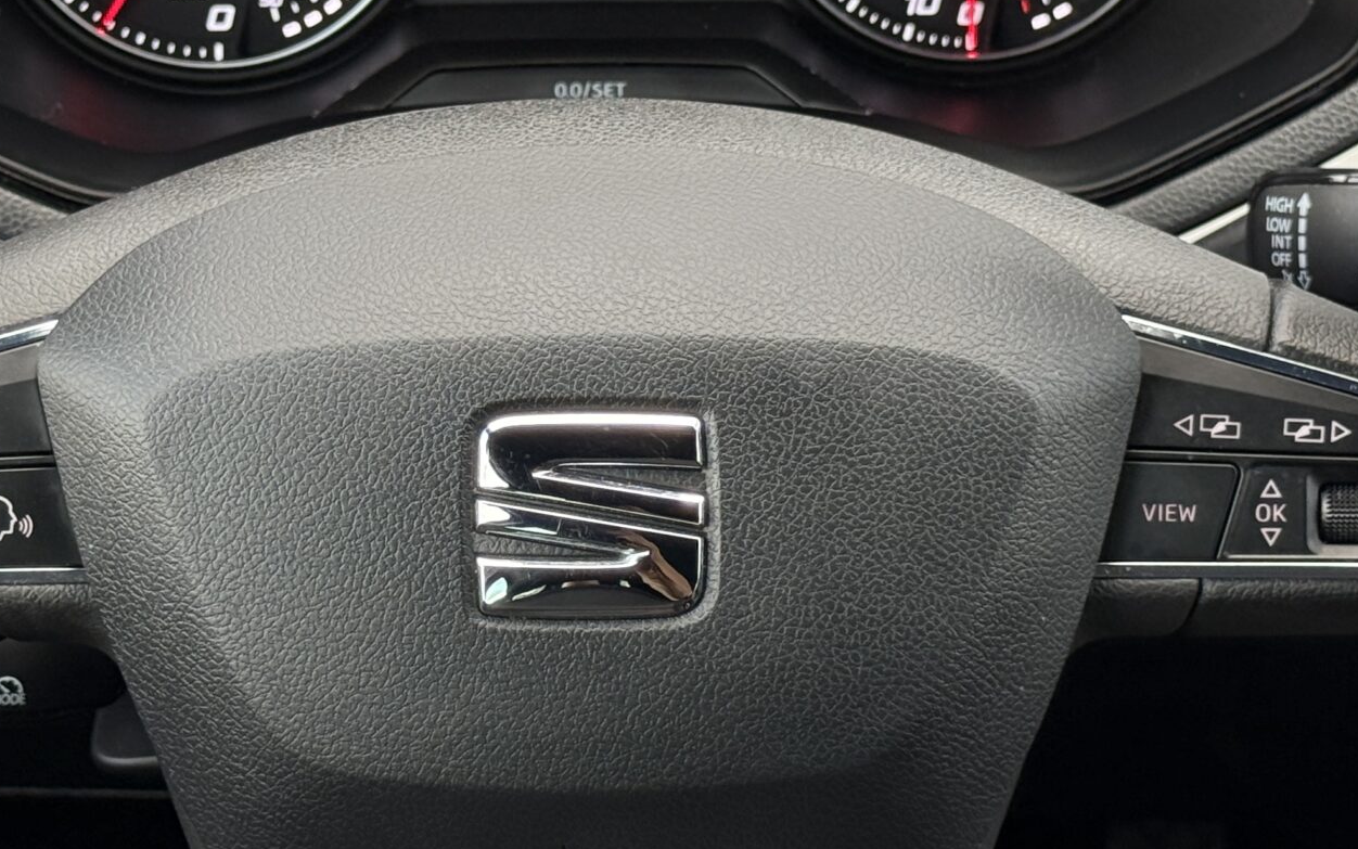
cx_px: 643
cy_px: 385
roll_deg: +0.8
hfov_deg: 20.0
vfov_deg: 12.6
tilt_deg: -31.3
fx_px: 3850
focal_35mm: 104
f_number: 1.78
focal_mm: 6.76
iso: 200
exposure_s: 1/81
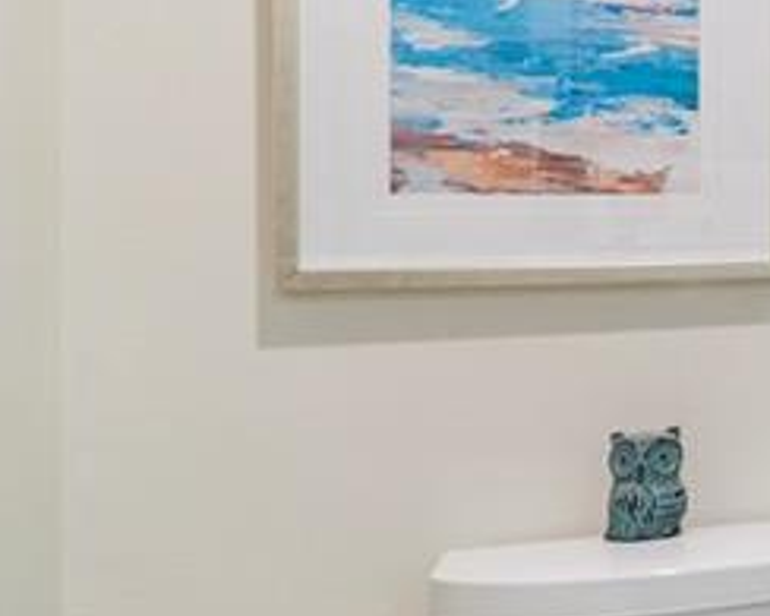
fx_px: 1344
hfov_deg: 21.7
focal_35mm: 59
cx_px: 1357
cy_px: 240
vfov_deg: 25.7
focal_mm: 10
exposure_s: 1/1.67
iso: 160
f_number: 11
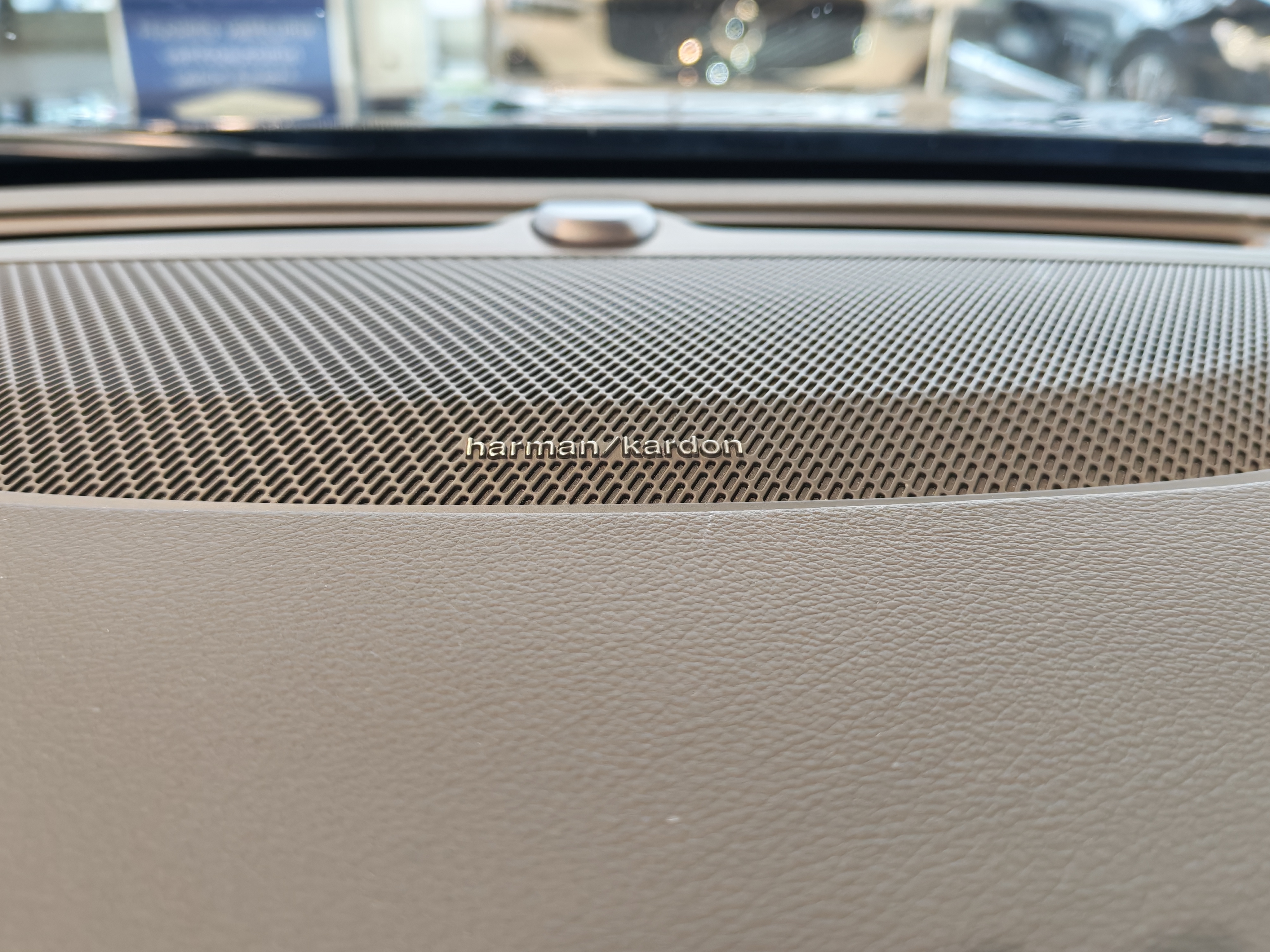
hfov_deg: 61.7
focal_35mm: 29
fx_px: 1064
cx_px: 635
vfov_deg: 48.2
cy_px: 476
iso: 511
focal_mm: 6.12
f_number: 1.9
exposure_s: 1/100
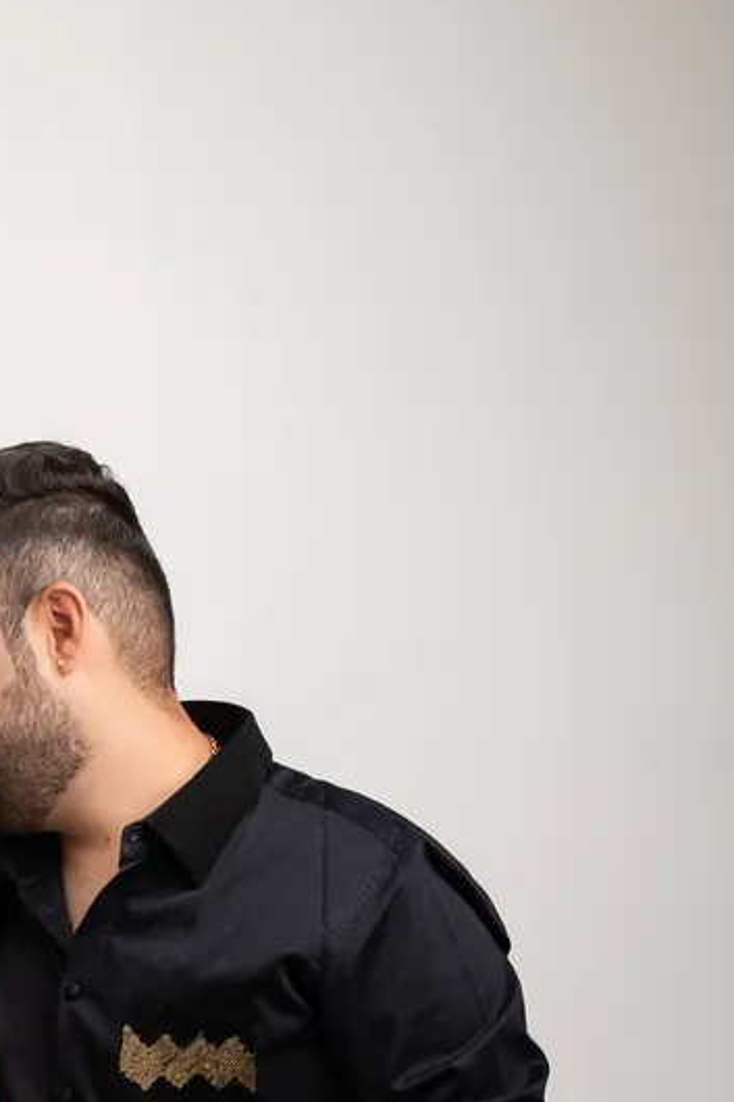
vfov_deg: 12.8
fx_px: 4804
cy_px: 1270
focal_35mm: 157
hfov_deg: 8.5
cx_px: -346
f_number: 1.4
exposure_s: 1/400
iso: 400
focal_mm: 35
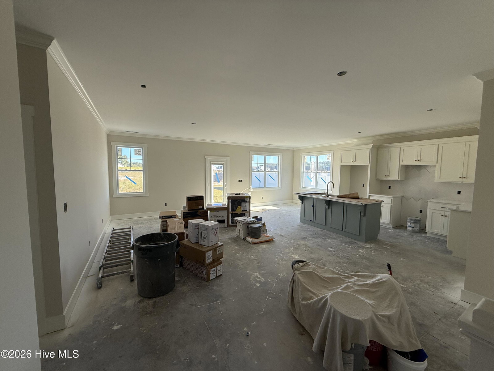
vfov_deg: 85.7
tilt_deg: -3.6
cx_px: 247
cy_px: 186
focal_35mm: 14
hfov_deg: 102.1
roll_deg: -1.2
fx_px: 200
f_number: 2.2
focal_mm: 2.22
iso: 50
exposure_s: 1/177
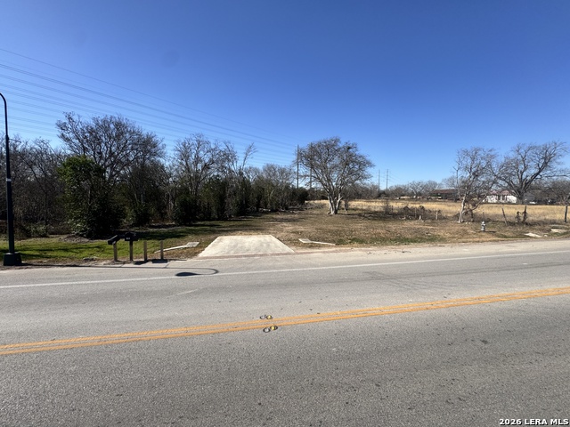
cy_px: 214
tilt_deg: -4.5
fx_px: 231
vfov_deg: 85.7
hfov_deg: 102.1
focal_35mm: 14
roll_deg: -2.3
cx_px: 285
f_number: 2.2
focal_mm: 2.22
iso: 40
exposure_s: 1/1672
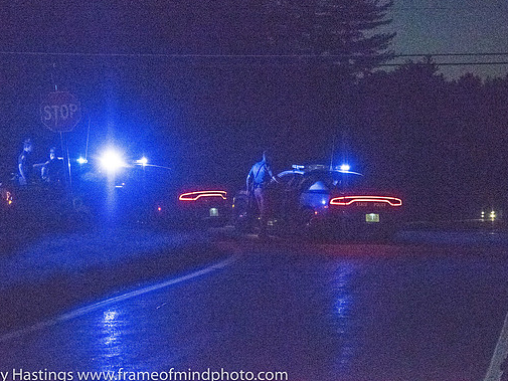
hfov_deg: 11.7
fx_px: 2481
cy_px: 189
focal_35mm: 169
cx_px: 238
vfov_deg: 8.8
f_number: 4.5
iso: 16000
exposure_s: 1/2000
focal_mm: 102
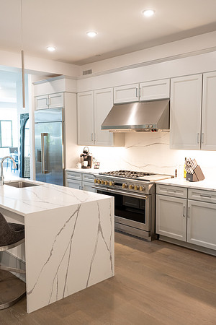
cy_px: 162
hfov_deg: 37.9
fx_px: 315
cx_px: 108
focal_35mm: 35
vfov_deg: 54.4
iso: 800
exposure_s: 1/80
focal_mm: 35
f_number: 4
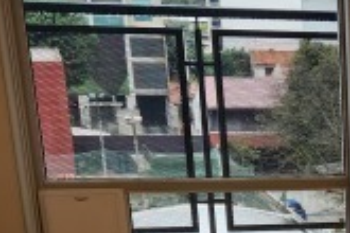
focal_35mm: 87
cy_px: 426
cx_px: 558
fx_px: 846
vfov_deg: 13.9
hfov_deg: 19.6
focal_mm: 5.4
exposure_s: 1/180
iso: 25
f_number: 1.8
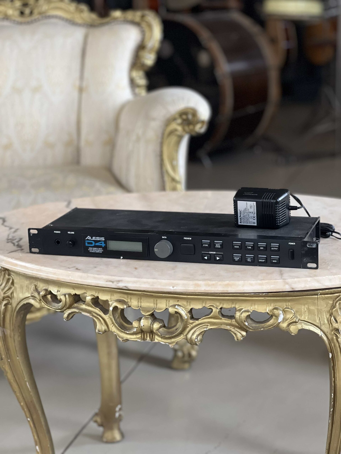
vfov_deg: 25.3
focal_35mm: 77
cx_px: 170
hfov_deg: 19.1
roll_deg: +2.5
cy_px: 227
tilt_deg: -14.4
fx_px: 1011
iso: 160
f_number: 2.8
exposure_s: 1/121
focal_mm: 9
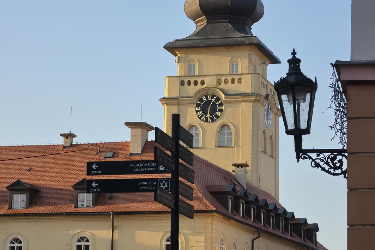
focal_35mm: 135
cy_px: 148
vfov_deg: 10.2
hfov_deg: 15.2
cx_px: 188
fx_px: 1406
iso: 25
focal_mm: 18.6
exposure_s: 1/257
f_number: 2.9
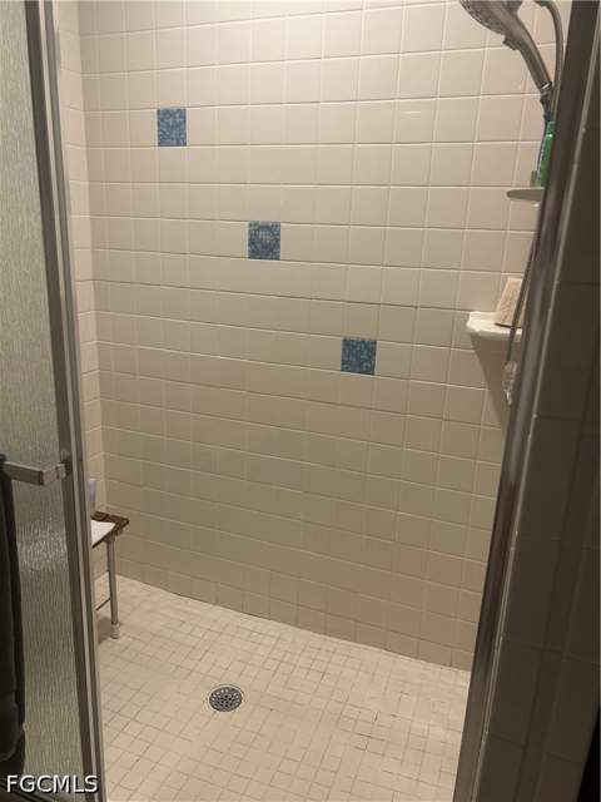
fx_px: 602
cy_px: 401
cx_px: 300
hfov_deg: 53.1
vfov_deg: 67.3
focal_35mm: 26
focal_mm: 5.7
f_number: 1.5
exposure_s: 1/60
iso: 80
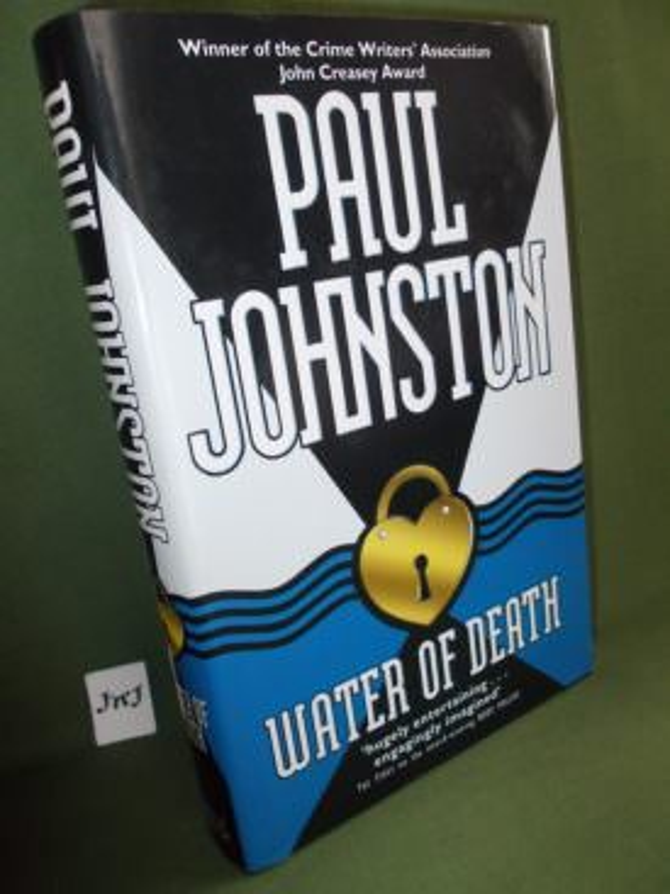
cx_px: 335
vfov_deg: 63.5
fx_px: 723
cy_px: 447
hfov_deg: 49.7
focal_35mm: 28
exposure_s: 1/25
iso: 200
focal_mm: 4
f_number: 2.7
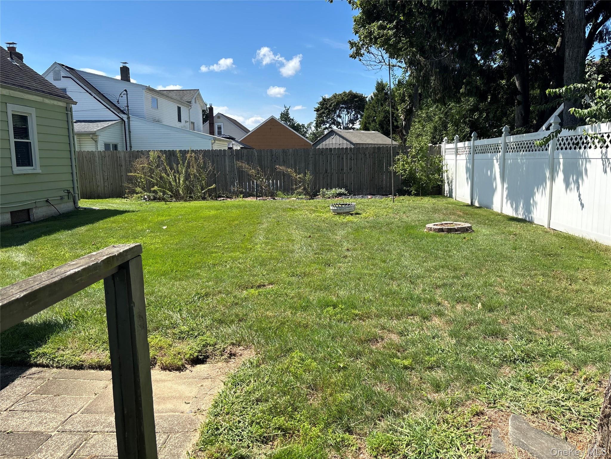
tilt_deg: -7.2
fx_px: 459
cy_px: 230
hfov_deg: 67.3
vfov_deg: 53.1
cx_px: 306
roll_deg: +0.1
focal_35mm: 26
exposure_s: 1/2288
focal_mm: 5.96
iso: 50
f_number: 1.6
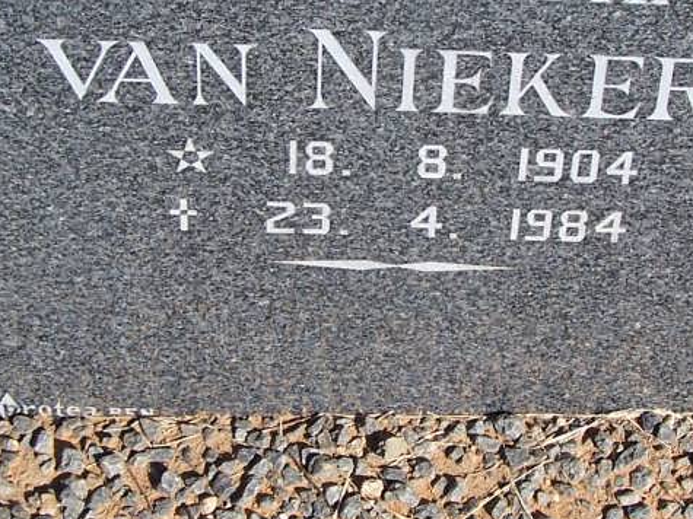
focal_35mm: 96
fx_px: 1921
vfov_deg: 15.4
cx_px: 442
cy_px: 188
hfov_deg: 20.4
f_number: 4
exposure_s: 1/750
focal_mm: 6.3
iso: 80
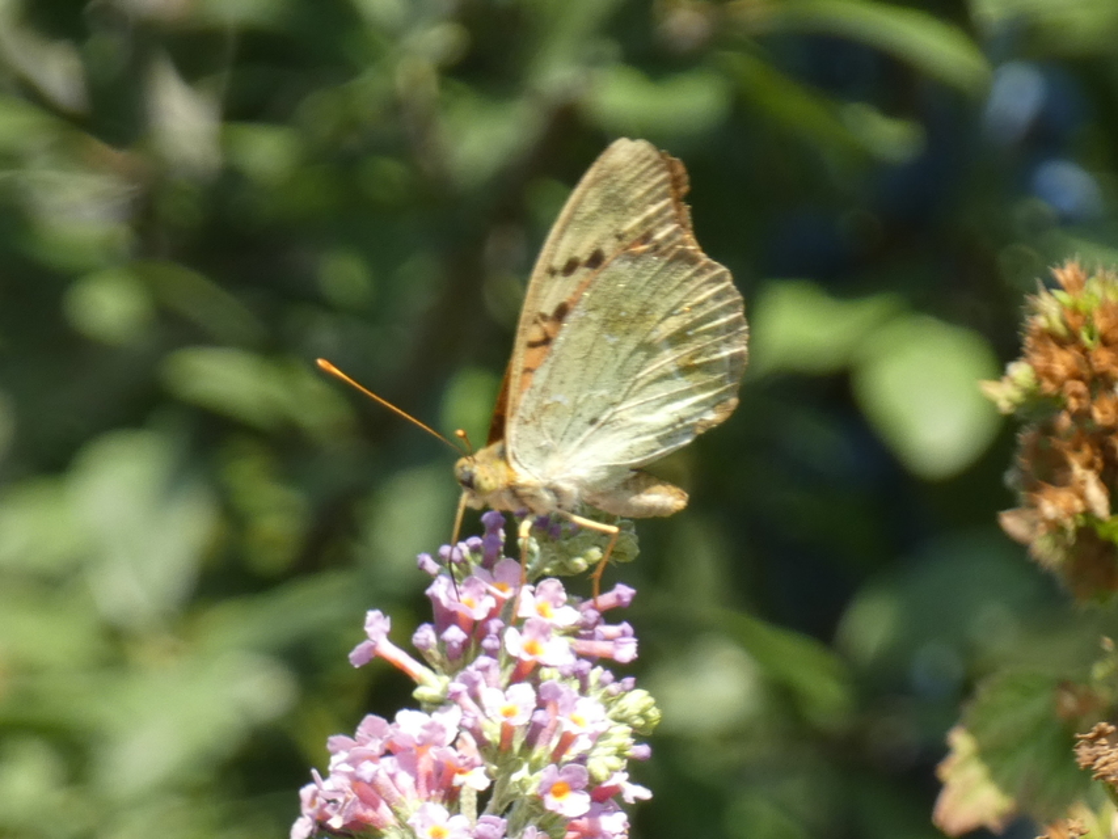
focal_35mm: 515
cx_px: 559
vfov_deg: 2.9
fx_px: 16635
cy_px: 420
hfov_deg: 3.8
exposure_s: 1/100
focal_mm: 92.3
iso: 160
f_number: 5.6
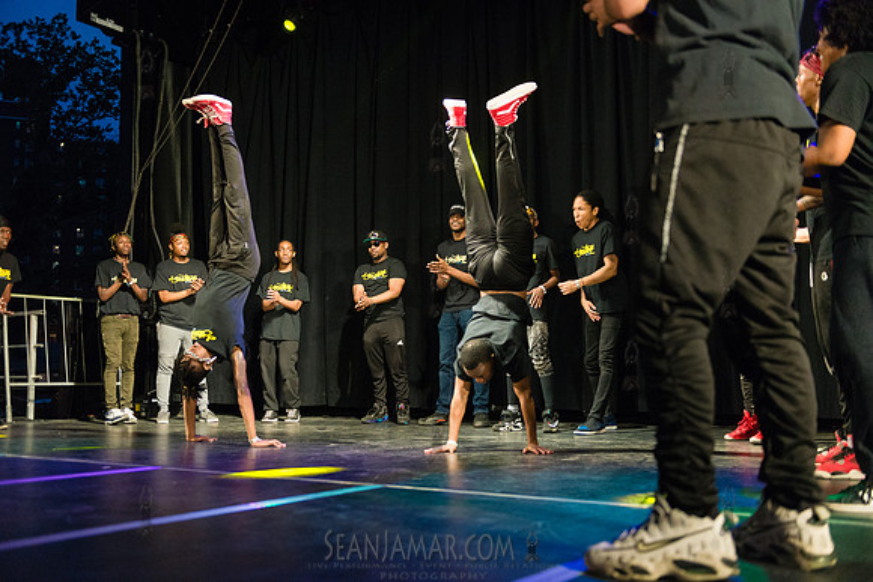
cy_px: 291
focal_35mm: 36
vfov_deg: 36.9
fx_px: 873
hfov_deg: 53.1
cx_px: 436
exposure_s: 1/1000
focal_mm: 36
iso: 4000
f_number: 2.8
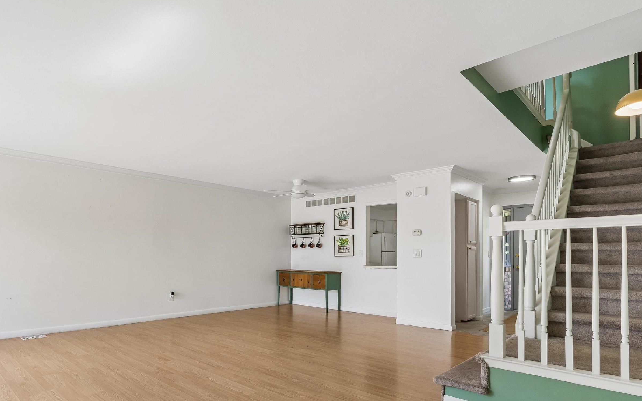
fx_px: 367
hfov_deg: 80.6
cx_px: 236
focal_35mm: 21
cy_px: 250
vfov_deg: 56.6
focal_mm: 16
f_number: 11
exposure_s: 1/13
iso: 200
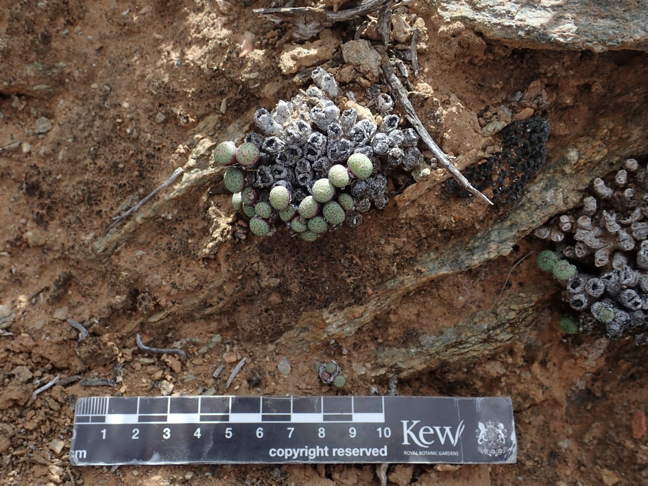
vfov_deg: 40.7
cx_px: 324
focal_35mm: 35
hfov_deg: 52.6
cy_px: 243
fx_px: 655
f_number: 3.5
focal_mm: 6.42
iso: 100
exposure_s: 1/400
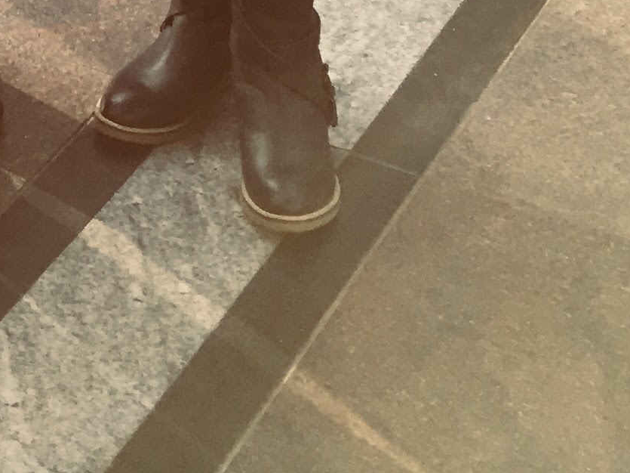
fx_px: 2548
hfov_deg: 13.1
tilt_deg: -12.7
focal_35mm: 140
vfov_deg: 9.4
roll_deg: -0.7
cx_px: -406
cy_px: -657
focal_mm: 4.15
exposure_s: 1/227
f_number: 2.2
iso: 25
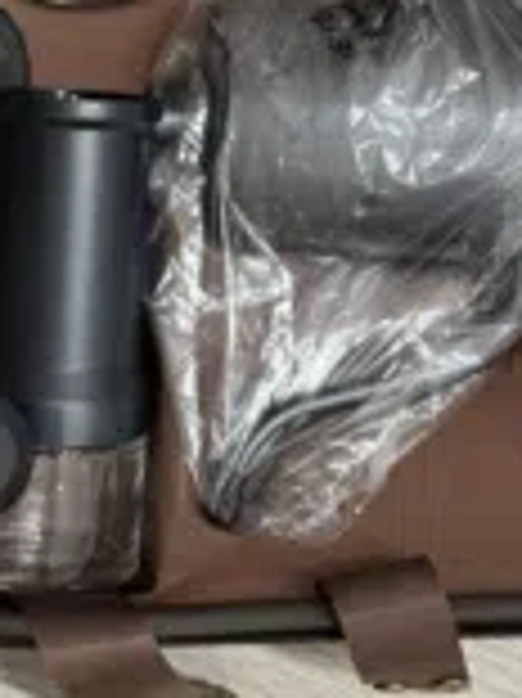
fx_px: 2497
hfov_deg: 11.8
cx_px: 486
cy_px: 176
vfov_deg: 15.8
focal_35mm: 124
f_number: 1.78
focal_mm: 6.76
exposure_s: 1/33
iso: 200
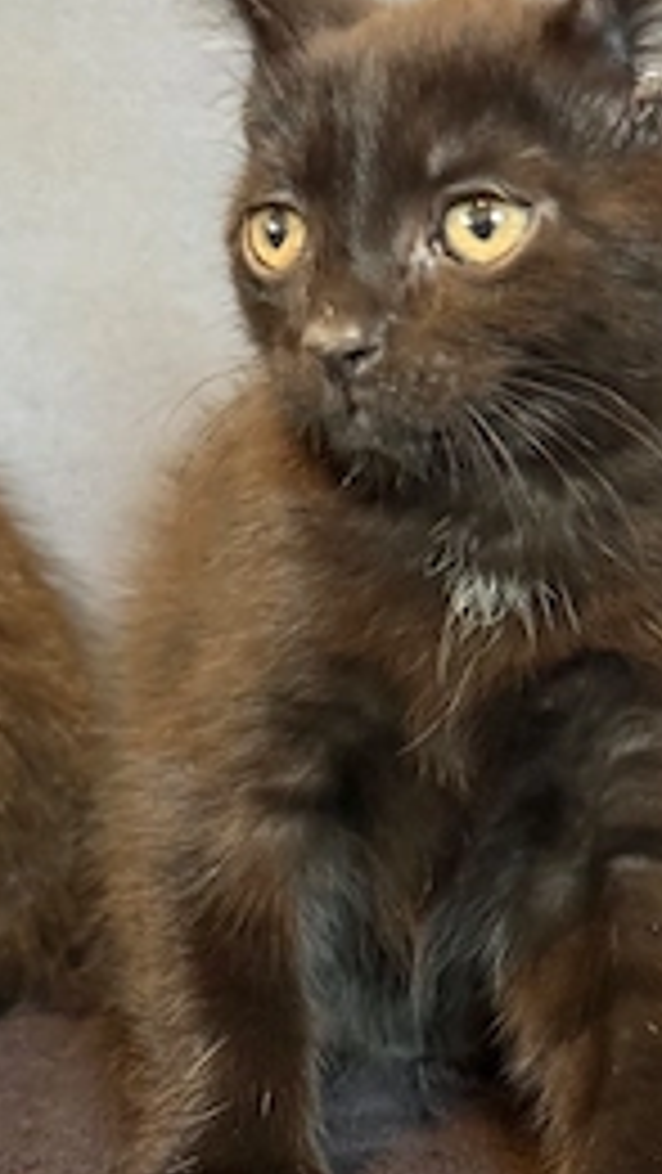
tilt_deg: -4.2
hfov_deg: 15.0
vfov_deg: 26.5
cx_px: 513
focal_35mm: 80
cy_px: 553
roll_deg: +1.6
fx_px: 2494
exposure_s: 1/30
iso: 640
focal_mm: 6.76
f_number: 1.78
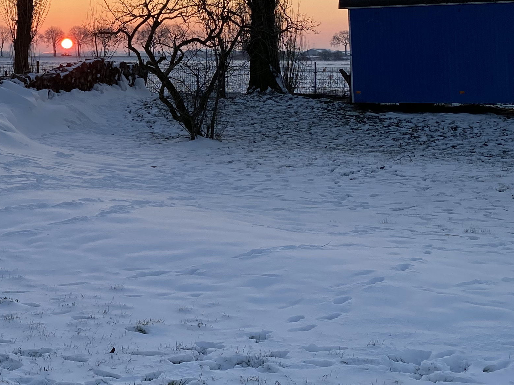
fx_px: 995
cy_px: 4
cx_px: 22
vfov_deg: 21.2
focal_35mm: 67
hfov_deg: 27.6
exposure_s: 1/452
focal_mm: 4.25
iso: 32
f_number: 1.8
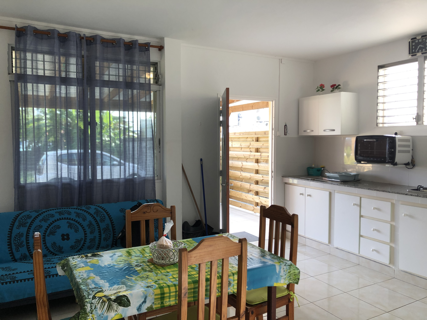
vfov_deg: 49.7
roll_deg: +0.8
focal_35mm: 28
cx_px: 214
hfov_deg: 63.4
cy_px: 160
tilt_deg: -2.7
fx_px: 345
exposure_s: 1/50
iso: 25
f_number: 1.8
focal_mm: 4
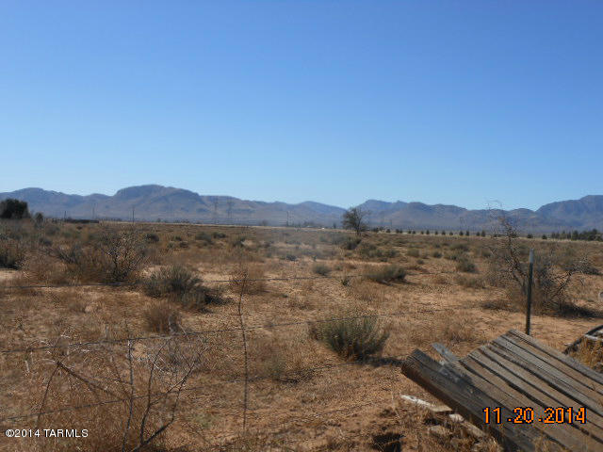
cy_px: 226
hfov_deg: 47.9
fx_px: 679
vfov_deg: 36.8
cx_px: 302
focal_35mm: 39
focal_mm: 6.9
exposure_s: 1/800
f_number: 4.3
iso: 80
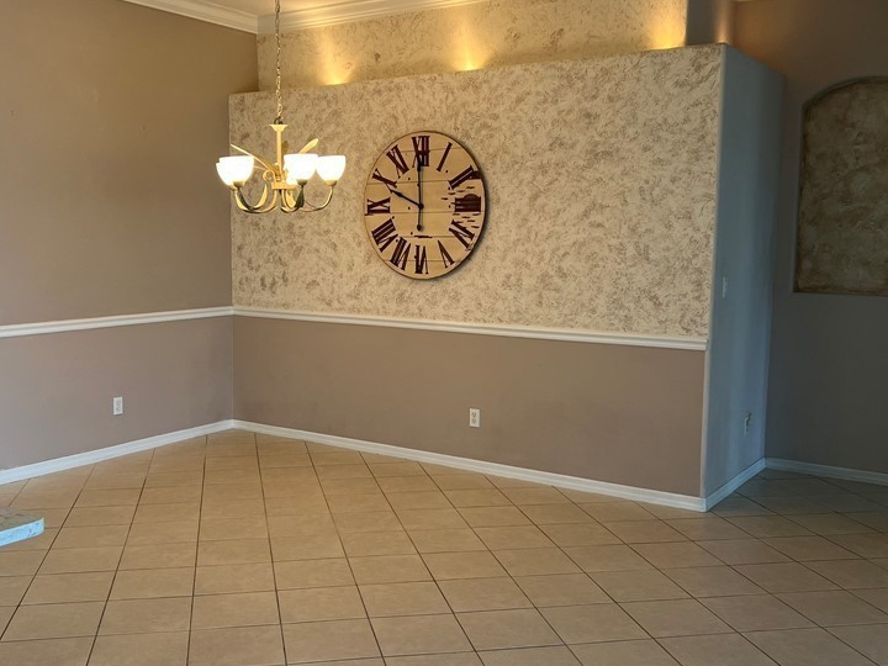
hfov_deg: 50.0
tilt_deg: -7.1
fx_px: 949
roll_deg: -0.5
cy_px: 329
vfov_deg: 38.7
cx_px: 393
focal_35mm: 37
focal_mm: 5.7
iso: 64
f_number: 1.5
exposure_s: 1/60
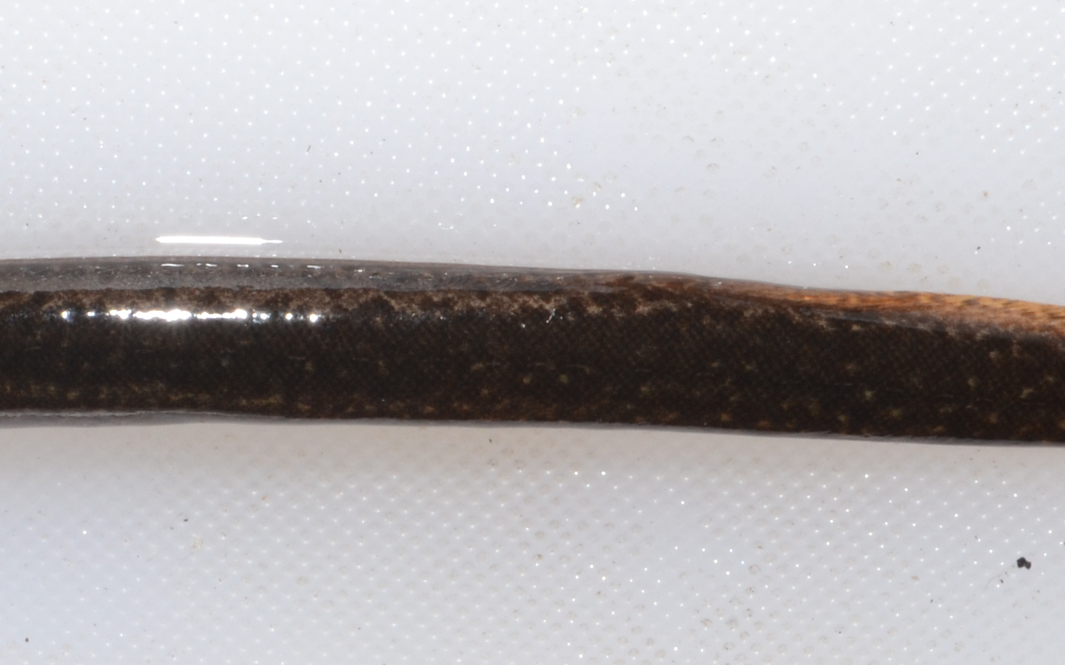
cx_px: 281
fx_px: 4266
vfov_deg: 8.9
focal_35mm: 147
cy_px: 501
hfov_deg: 14.2
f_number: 22
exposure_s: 1/125
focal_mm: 34
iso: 400
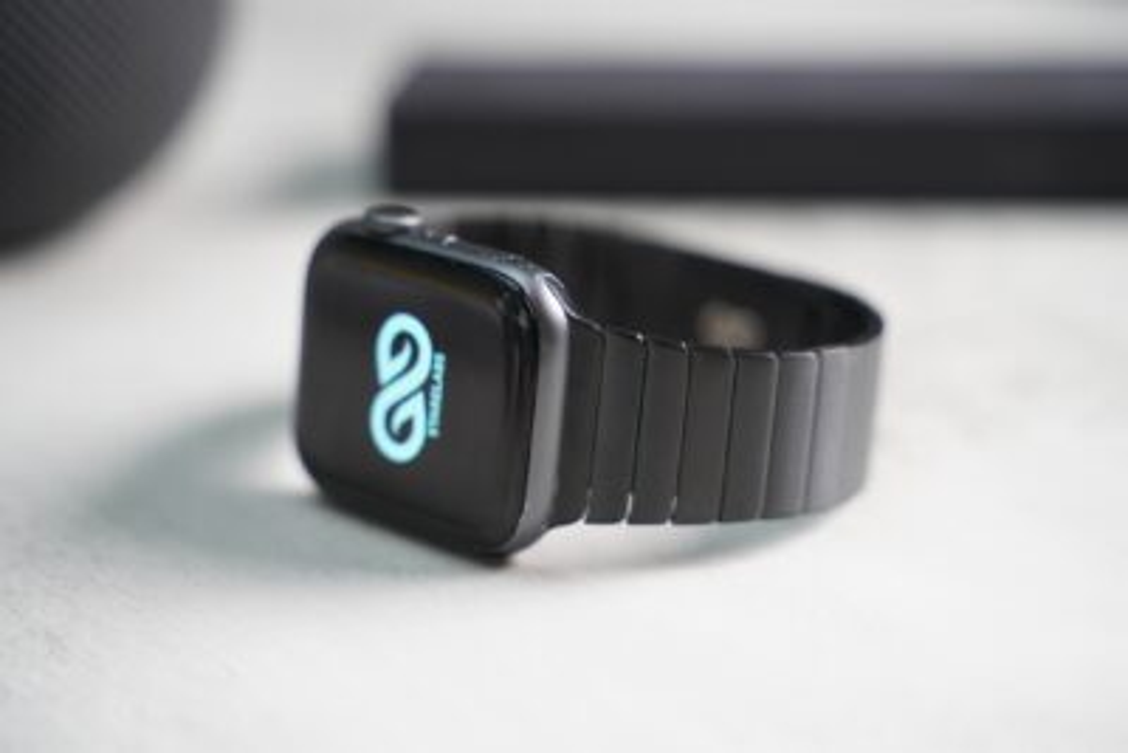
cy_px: 376
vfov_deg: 18.2
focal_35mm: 75
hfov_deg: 27.0
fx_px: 2351
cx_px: 564
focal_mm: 75
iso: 1600
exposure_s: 1/80
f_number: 4
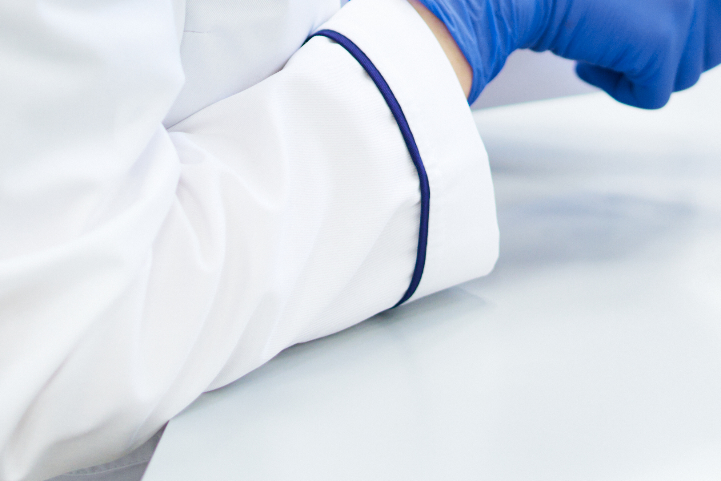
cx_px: 607
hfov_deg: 14.3
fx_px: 2844
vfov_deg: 9.2
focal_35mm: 142
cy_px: -423
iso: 320
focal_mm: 35
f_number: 2.2
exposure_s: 1/125
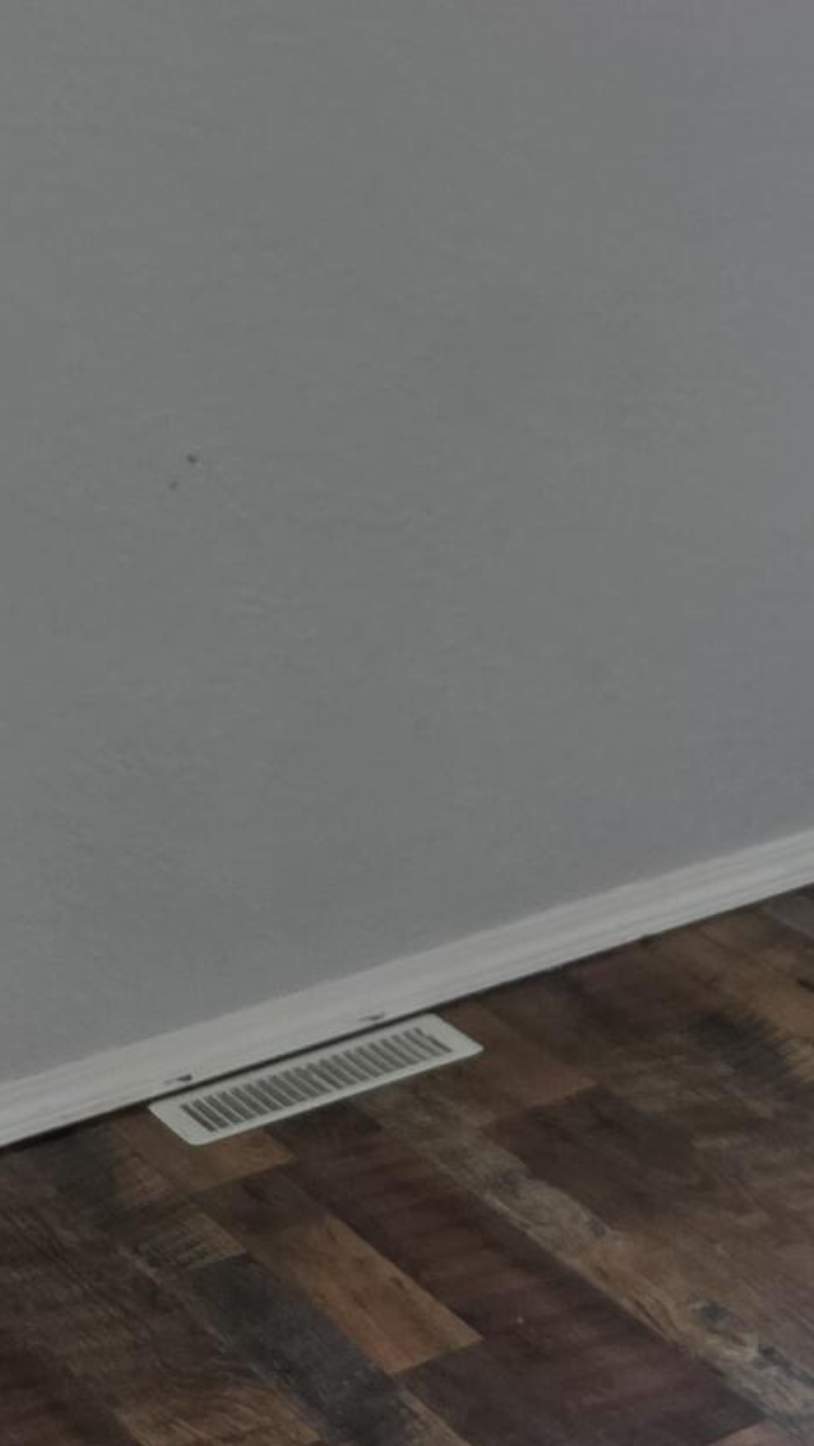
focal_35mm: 90
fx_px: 3452
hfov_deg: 11.9
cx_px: 1652
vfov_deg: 23.2
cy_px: 244
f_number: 1.7
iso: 320
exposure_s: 1/120
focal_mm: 6.25
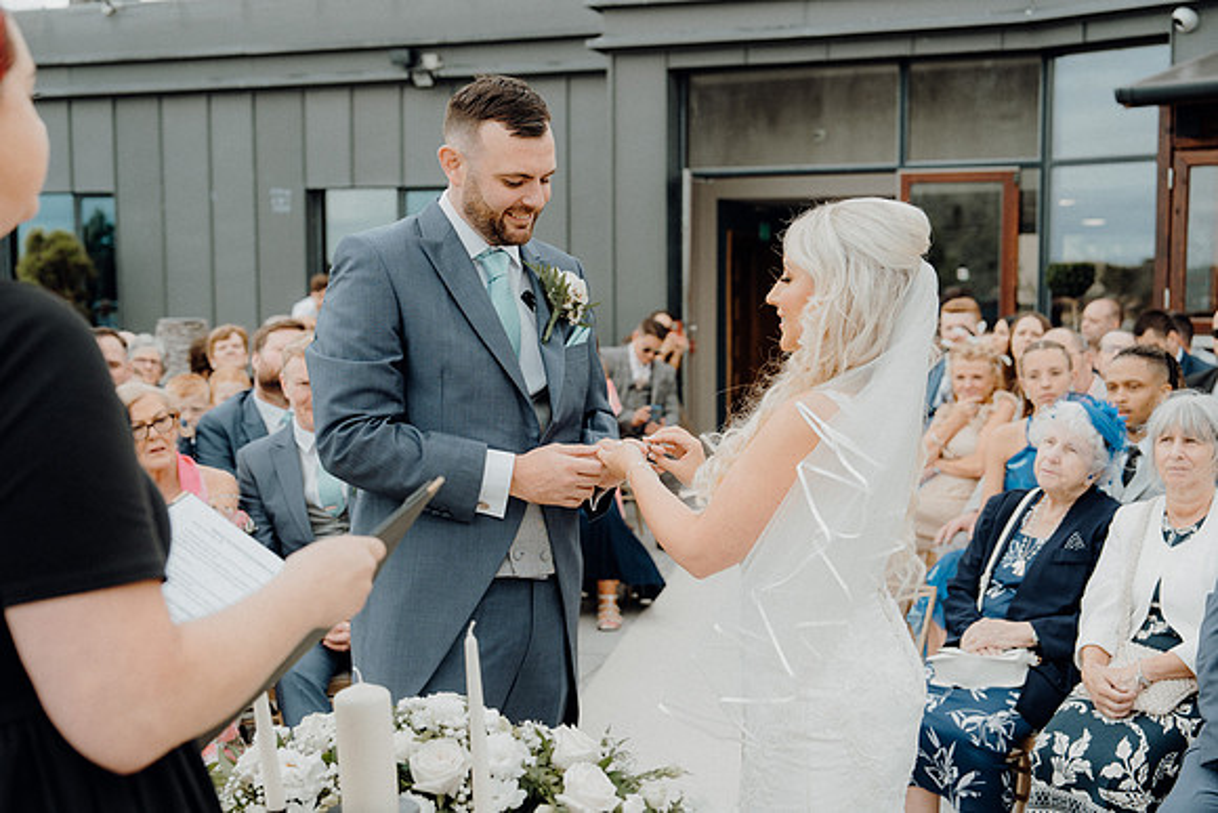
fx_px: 1557
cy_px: 406
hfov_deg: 42.7
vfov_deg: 29.3
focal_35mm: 46
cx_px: 609
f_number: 3.5
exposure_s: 1/400
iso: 125
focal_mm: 46
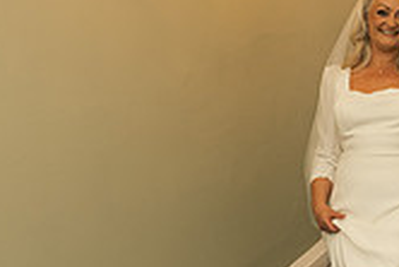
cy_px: 225
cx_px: 320
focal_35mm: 84
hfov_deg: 23.8
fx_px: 932
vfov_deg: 16.1
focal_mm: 24
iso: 1000
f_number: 3.5
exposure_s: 1/160
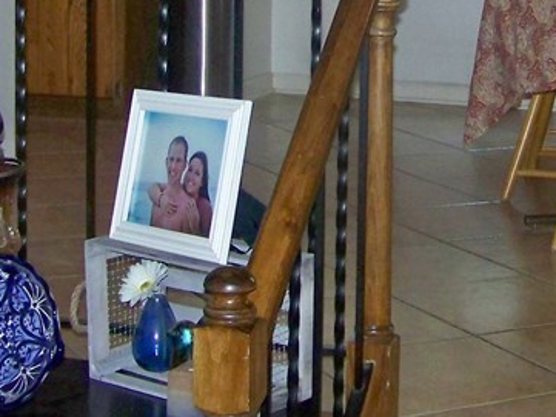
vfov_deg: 14.2
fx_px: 1639
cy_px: -23
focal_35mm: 102
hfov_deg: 19.2
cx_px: 316
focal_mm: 5.85
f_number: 2.8
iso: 200
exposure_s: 1/30
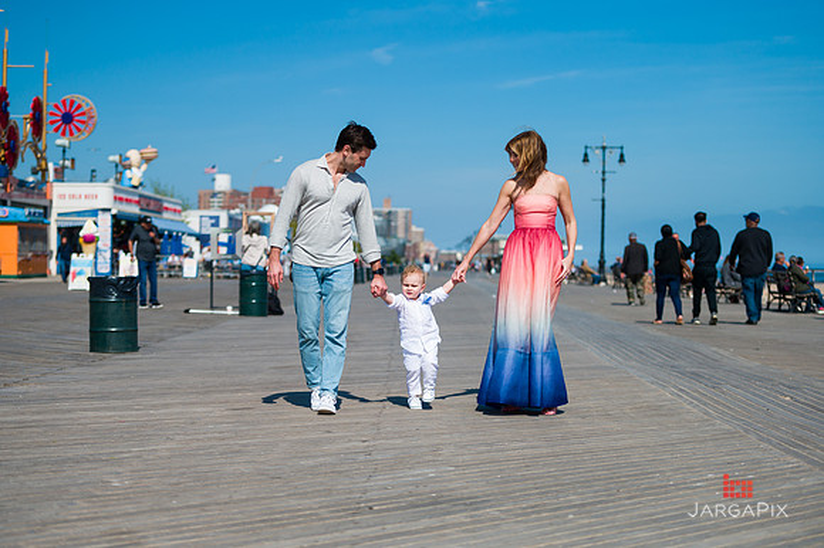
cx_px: 412
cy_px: 274
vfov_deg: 19.4
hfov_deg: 28.9
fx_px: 1601
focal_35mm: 70
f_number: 3.2
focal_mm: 70
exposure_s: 1/6400
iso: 200
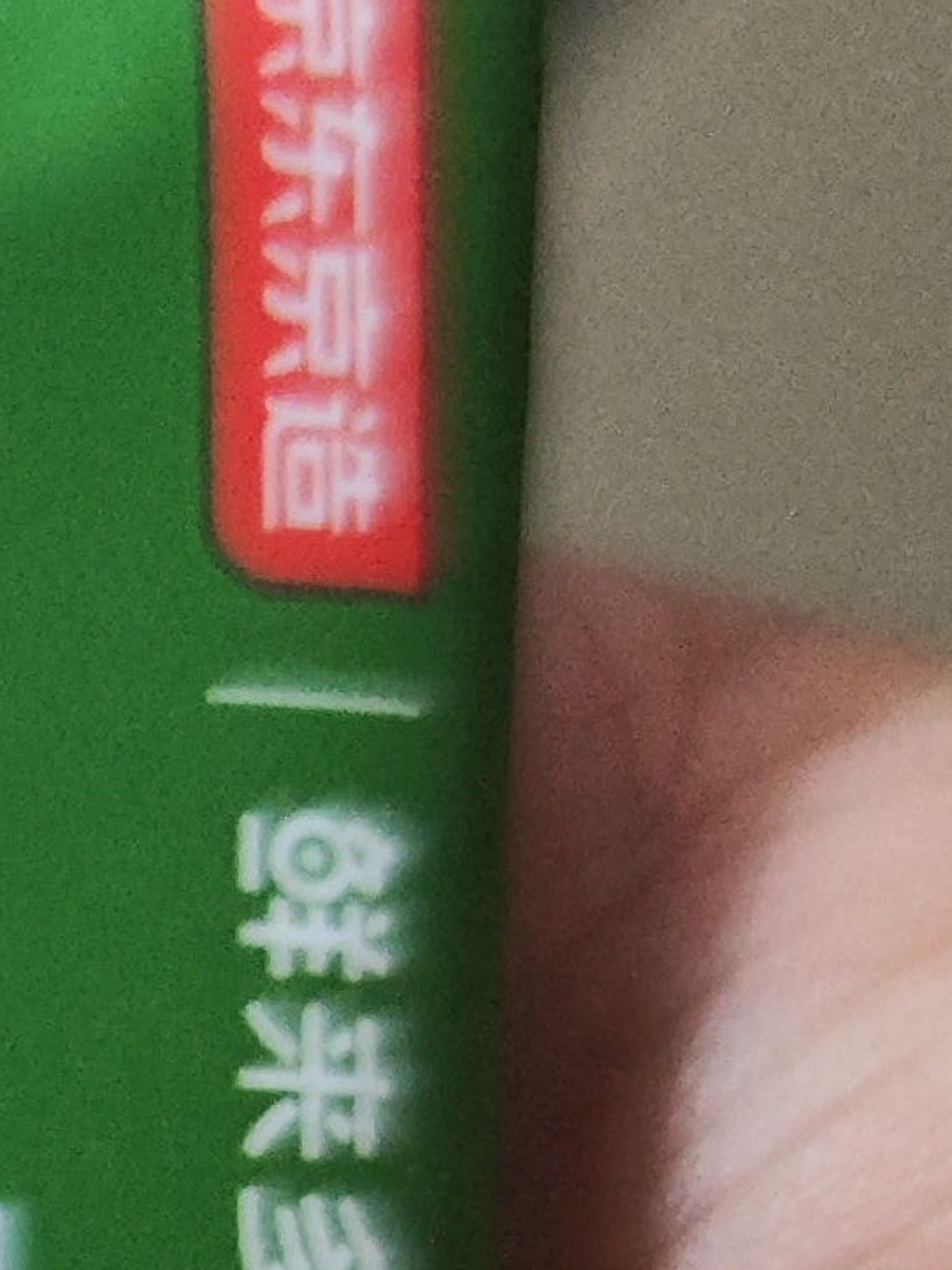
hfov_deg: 9.6
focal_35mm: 136
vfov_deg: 14.0
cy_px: 1639
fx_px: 4988
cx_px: -1337
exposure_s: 1/36.4
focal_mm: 6.92
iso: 541
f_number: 1.9
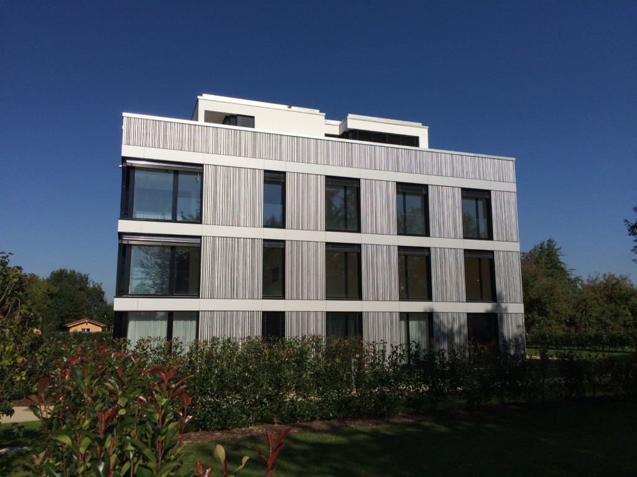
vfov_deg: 48.2
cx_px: 318
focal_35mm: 29
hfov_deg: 61.7
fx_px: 534
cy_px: 238
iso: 40
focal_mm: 4.15
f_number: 2.2
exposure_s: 1/6849
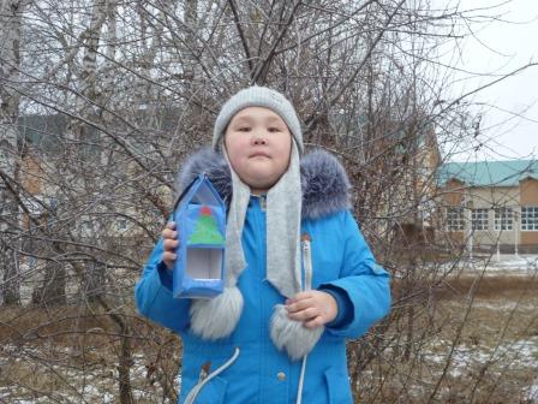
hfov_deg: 34.3
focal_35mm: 56
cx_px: 269
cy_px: 202
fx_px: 870
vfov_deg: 26.1
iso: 320
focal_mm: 10
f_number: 4.4
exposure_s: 1/80
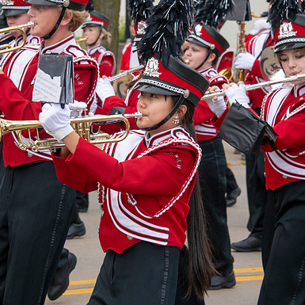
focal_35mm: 173
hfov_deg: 10.1
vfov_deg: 10.1
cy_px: 152
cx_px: 124
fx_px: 1725
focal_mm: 135
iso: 3200
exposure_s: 1/320
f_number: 11
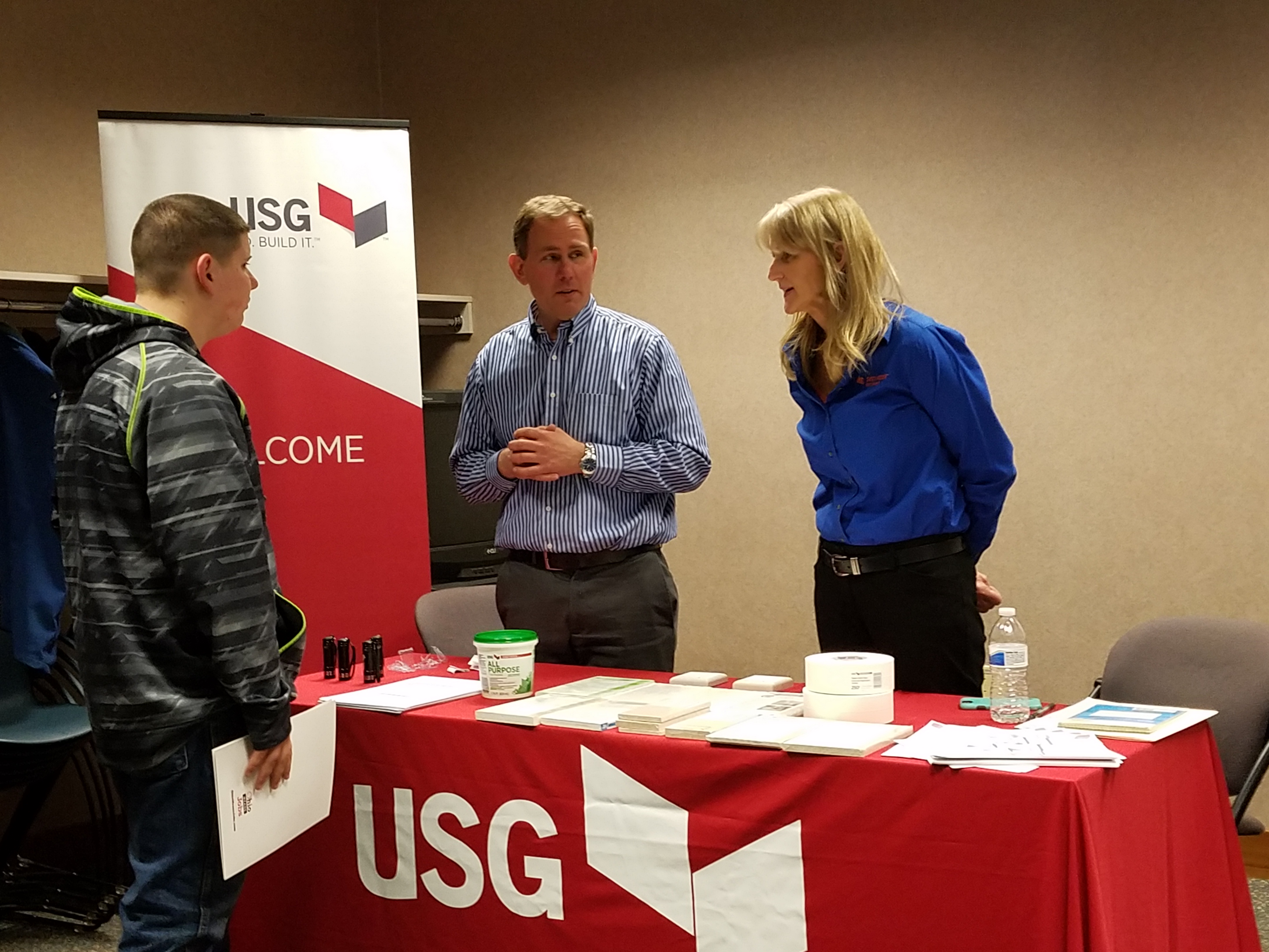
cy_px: 476
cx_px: 634
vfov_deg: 53.1
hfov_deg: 67.3
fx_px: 953
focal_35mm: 26
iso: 160
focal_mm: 4.2
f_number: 1.7
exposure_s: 1/40
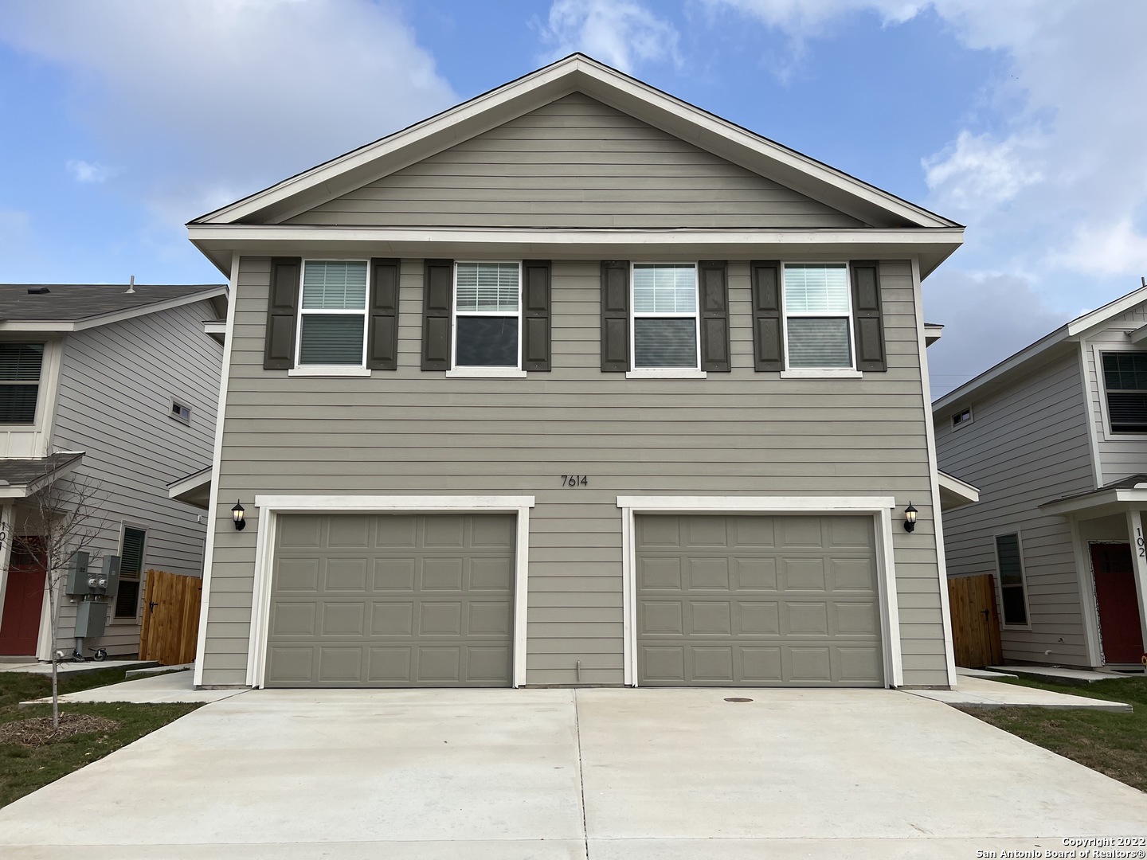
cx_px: 574
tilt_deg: +11.6
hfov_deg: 67.3
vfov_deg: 53.1
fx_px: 862
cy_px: 430
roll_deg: -0.5
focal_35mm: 26
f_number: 1.5
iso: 50
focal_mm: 5.7
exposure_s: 1/4831
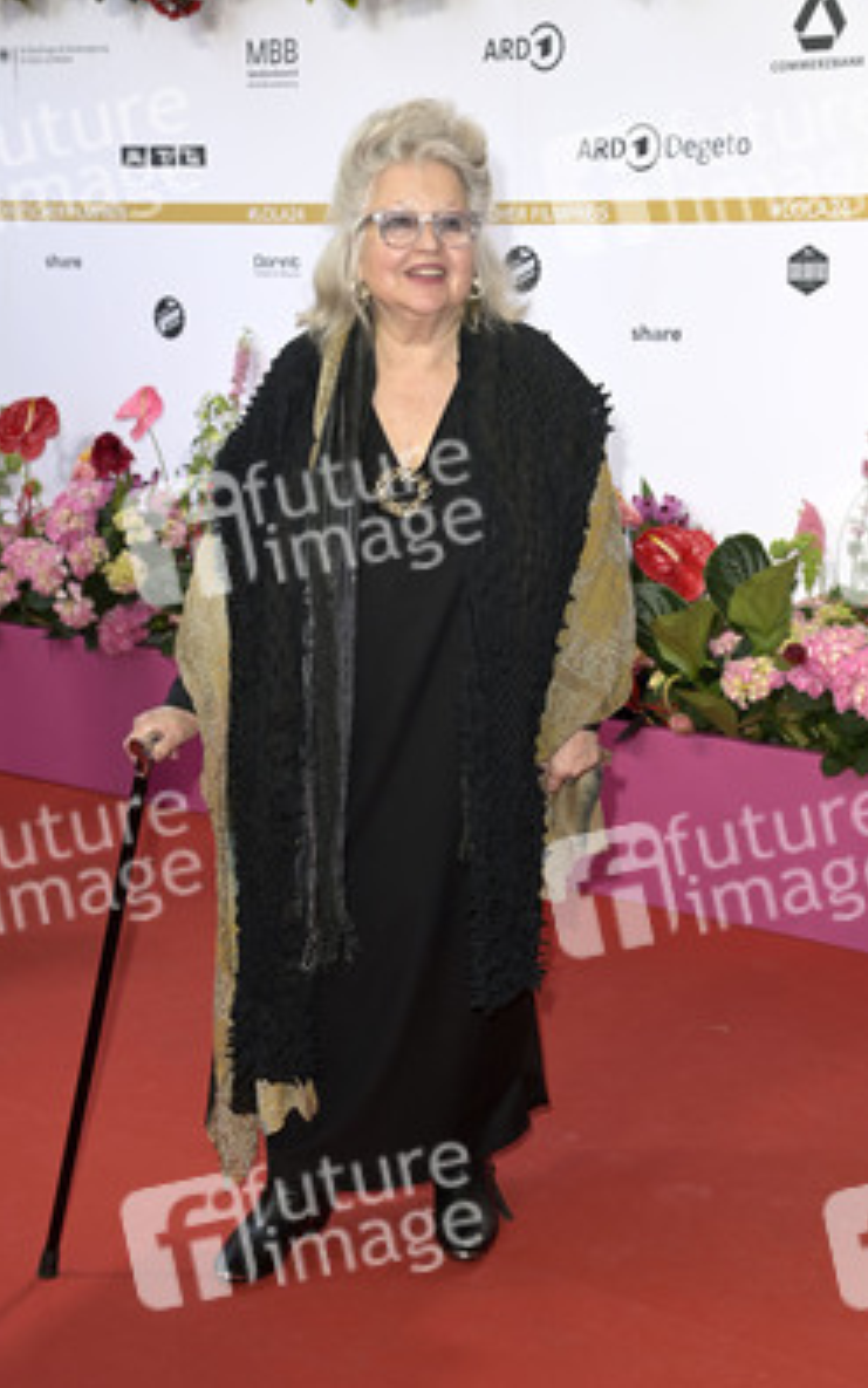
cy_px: 699
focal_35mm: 64
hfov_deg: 20.3
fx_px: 2421
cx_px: 404
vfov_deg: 32.0
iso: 640
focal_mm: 62
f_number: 5.6
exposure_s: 1/250
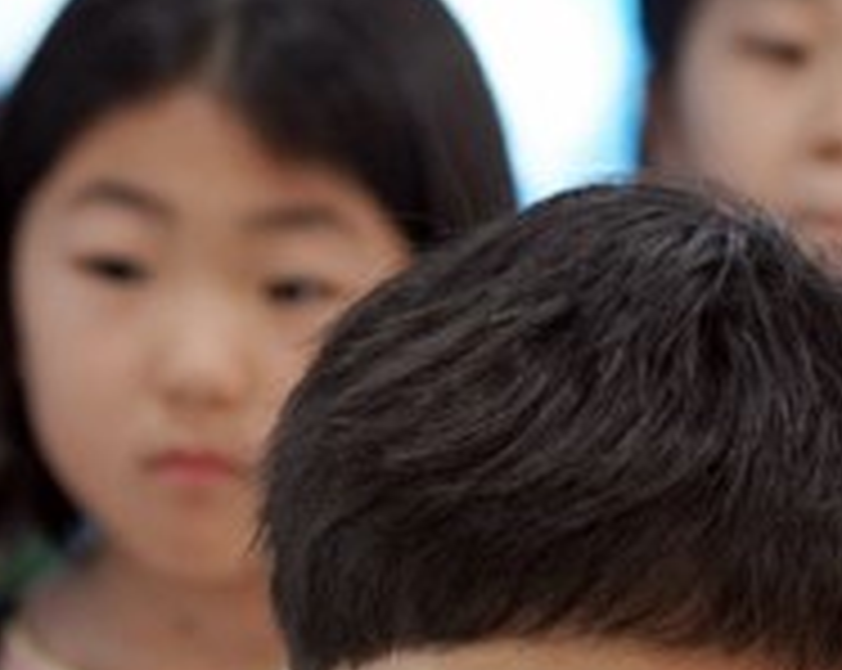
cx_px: 959
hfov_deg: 6.1
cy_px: 1115
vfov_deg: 4.8
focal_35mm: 317
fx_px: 7887
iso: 1600
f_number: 4
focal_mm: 70
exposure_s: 1/160
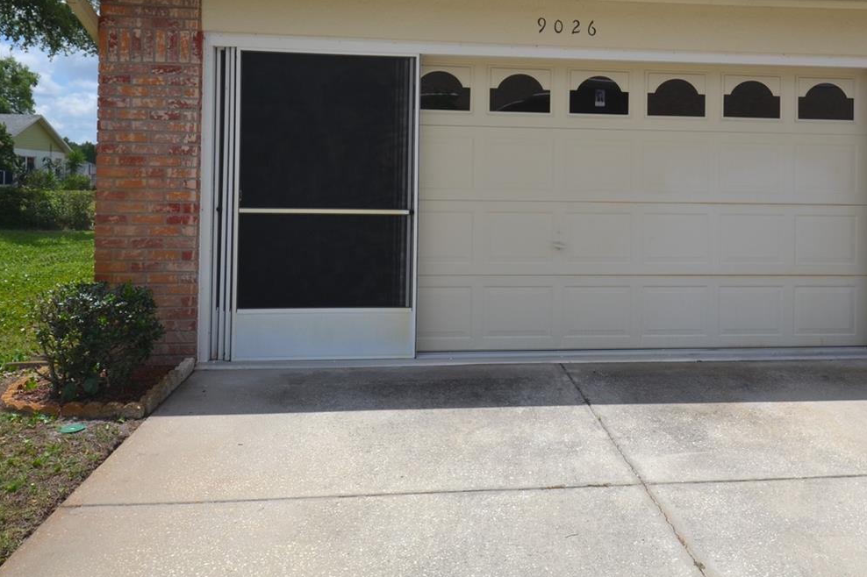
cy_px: 171
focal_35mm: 34
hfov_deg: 55.1
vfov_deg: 38.2
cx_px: 546
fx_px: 819
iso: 100
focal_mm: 14
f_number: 8
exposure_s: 1/250
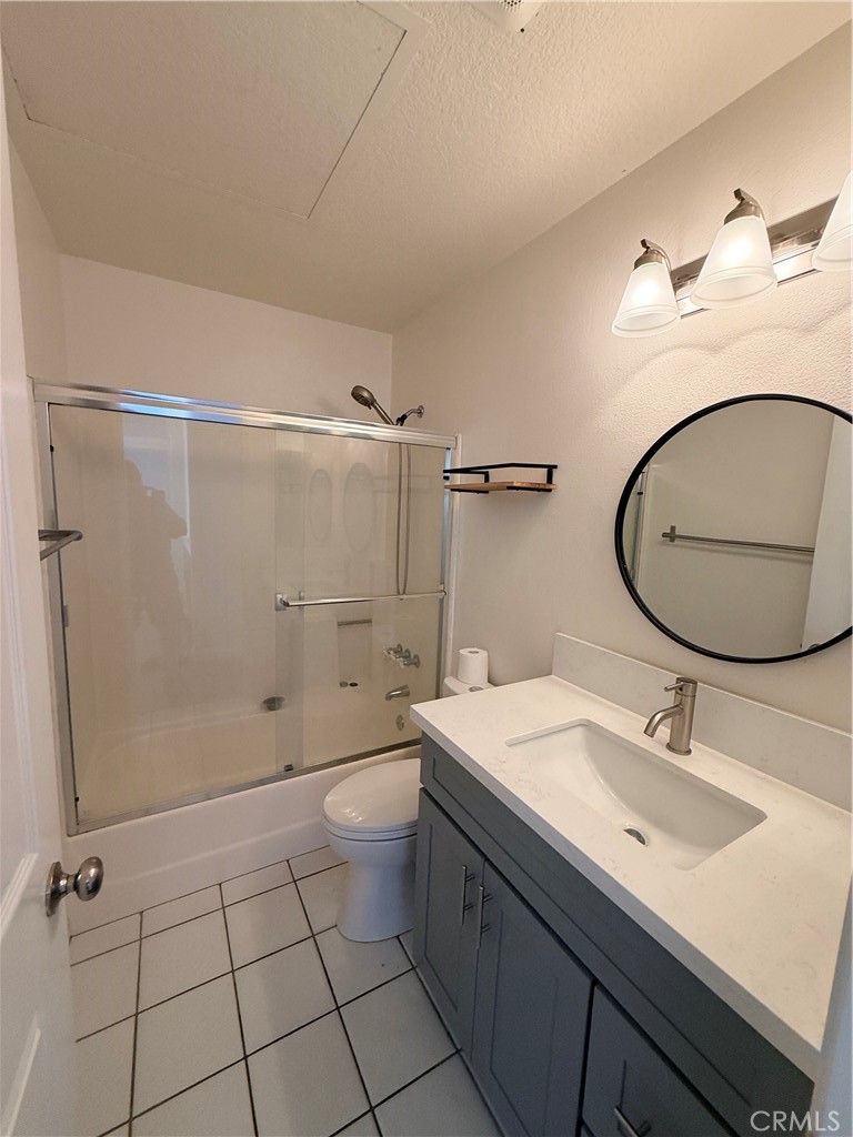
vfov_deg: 102.1
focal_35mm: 14
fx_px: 460
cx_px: 426
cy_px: 568
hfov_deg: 85.7
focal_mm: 2.22
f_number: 2.2
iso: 200
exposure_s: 1/60
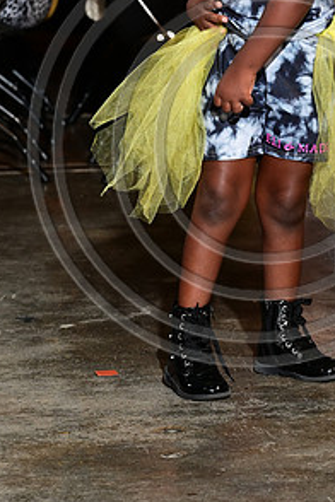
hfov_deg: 6.8
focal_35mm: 201
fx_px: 2805
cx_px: 251
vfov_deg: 10.2
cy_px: 143
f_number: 6.3
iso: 1000
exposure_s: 1/125
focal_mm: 102
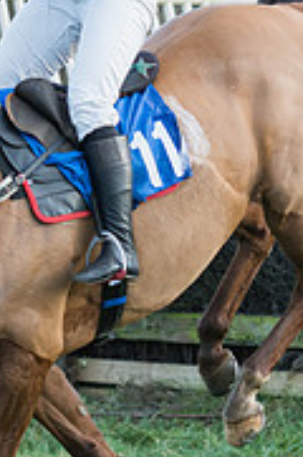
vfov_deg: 7.7
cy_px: 124
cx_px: 187
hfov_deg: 5.1
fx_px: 3409
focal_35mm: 269
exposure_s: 1/1000
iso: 800
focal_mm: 70
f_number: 2.8
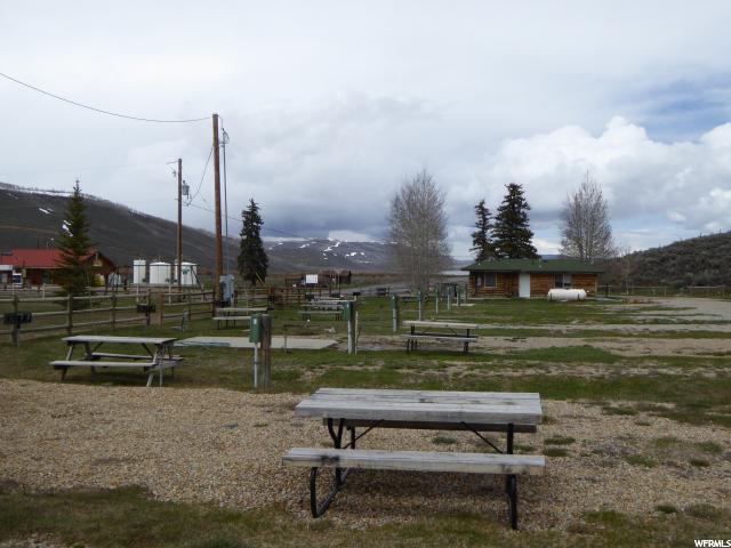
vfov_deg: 39.7
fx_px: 760
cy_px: 274
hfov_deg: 51.4
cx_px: 366
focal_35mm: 36
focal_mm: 6.3
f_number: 3.7
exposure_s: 1/1600
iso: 100
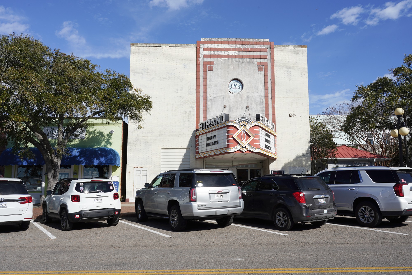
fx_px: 343
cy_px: 138
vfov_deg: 43.6
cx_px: 206
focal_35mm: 30
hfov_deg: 61.9
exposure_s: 1/100
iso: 100
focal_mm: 30
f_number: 18
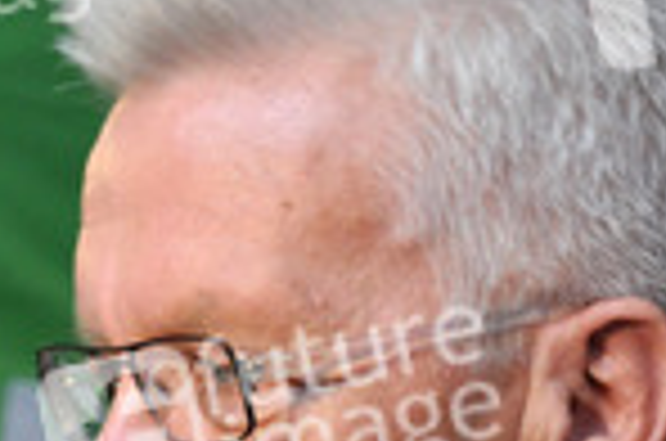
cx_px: 400
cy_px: 639
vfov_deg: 6.7
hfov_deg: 10.2
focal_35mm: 203
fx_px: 3747
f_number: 4.8
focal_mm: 50
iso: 1100
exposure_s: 1/30
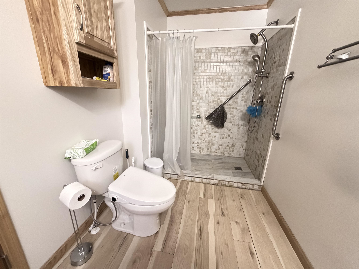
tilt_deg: -15.6
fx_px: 145
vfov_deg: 85.7
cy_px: 134
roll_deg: -0.9
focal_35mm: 14
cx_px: 180
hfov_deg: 102.1
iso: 1000
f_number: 2.2
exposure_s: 1/60
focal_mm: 2.22
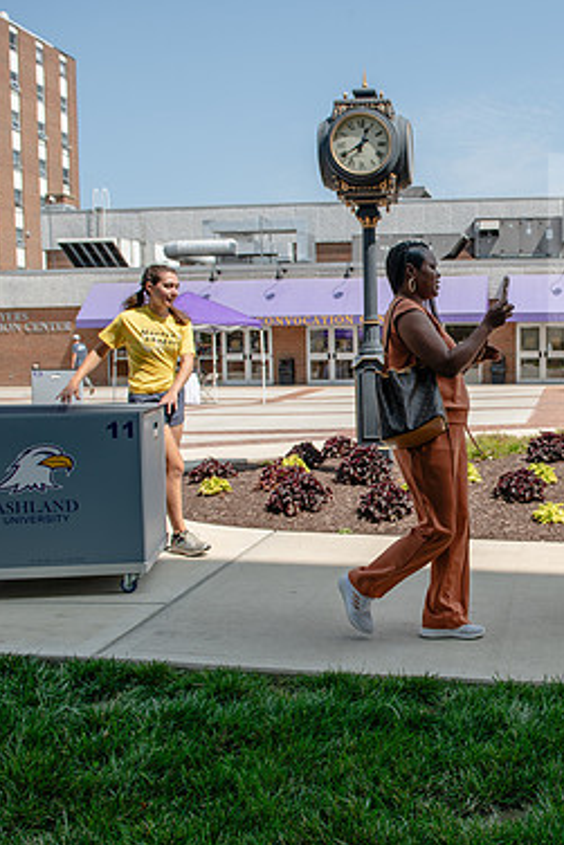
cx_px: 481
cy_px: 426
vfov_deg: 51.9
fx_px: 869
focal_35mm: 37
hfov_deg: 34.4
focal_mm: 24
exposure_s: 1/500
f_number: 4
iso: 80
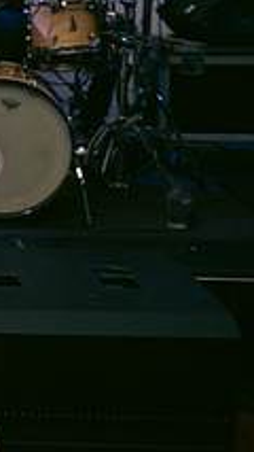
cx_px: -313
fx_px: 1160
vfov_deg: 21.7
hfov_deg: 10.9
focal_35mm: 97
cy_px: 86
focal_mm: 34
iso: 800
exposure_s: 1/160
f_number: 3.5
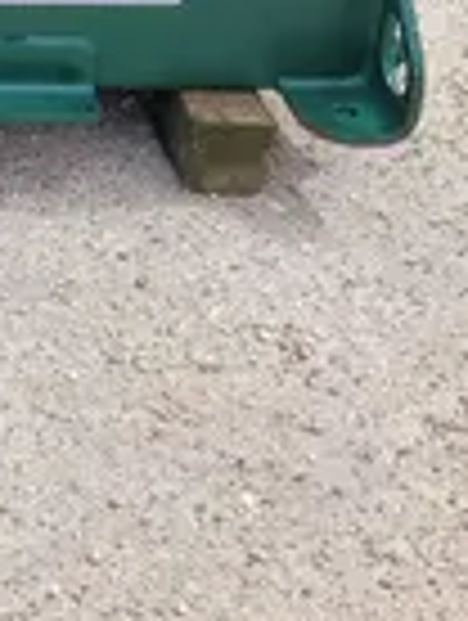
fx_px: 2480
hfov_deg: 9.3
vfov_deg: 12.9
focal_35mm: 138
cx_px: -752
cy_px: -497
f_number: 1.8
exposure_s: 1/1248
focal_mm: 5.4
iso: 40
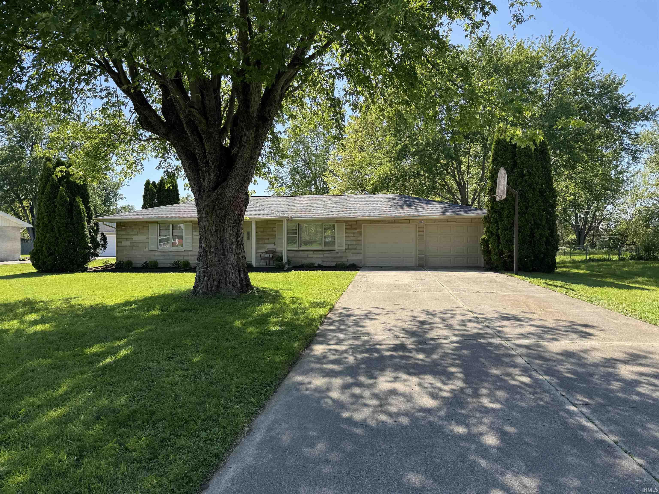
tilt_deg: +0.5
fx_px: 457
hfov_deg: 71.6
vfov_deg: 56.8
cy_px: 247
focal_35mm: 24
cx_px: 330
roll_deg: -0.1
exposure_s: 1/1456
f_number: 1.78
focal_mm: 6.76
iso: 80
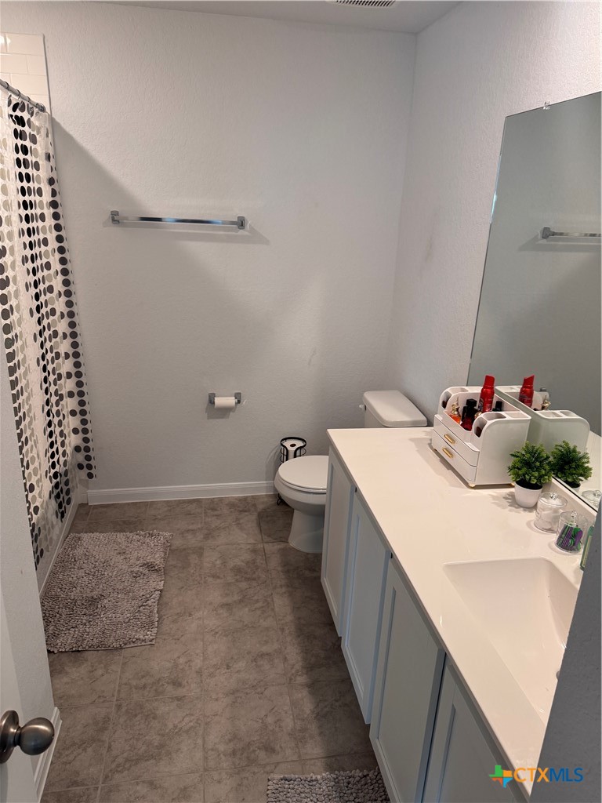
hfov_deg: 56.8
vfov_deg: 71.6
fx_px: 557
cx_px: 301
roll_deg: -2.4
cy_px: 402
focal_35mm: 24
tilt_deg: -19.0
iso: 160
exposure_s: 1/120
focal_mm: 6.76
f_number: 1.78
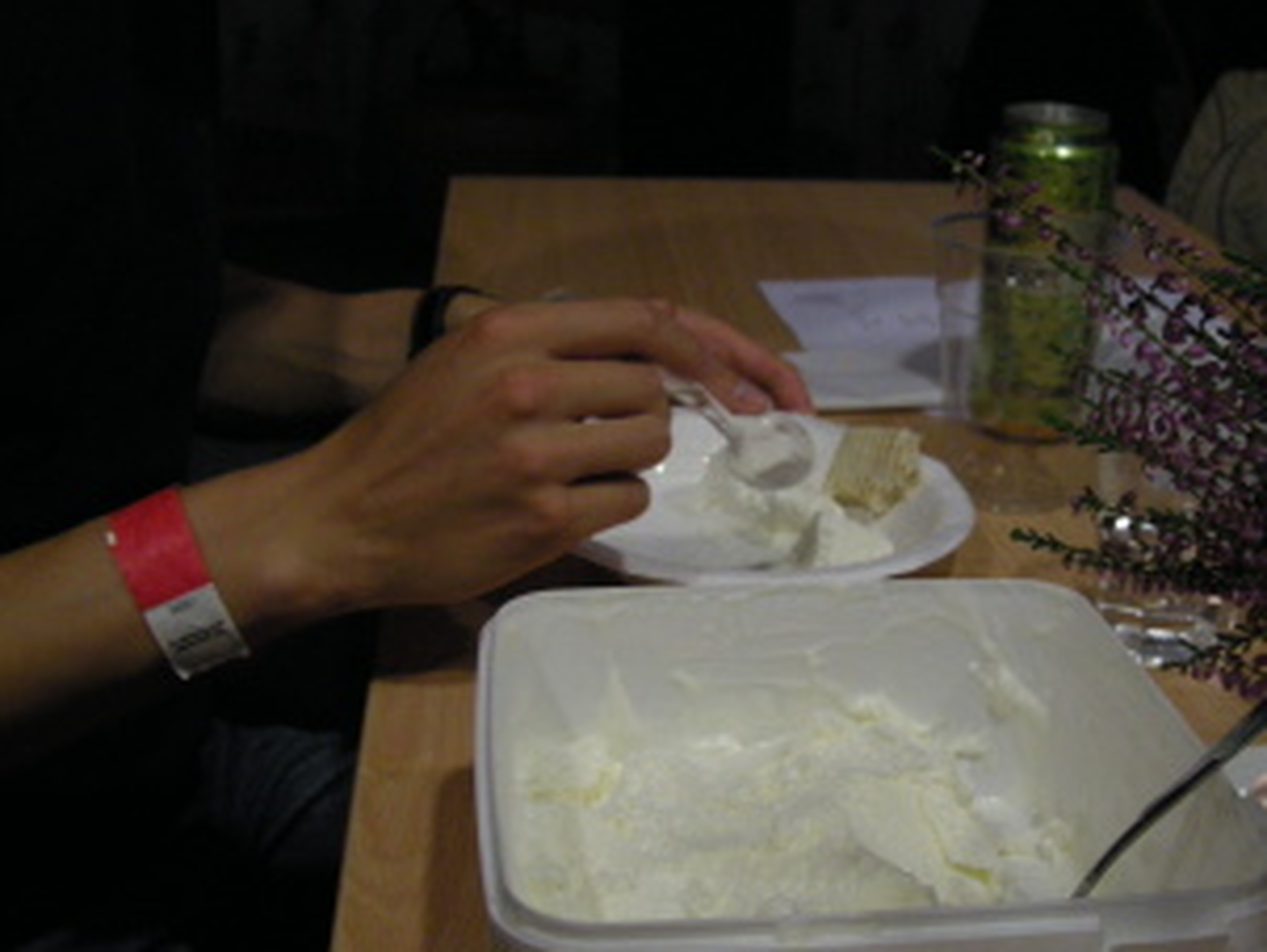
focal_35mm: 49
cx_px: 831
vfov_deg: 29.7
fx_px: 1795
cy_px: 507
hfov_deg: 38.5
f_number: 2.8
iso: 400
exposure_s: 1/45.7
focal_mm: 7.9
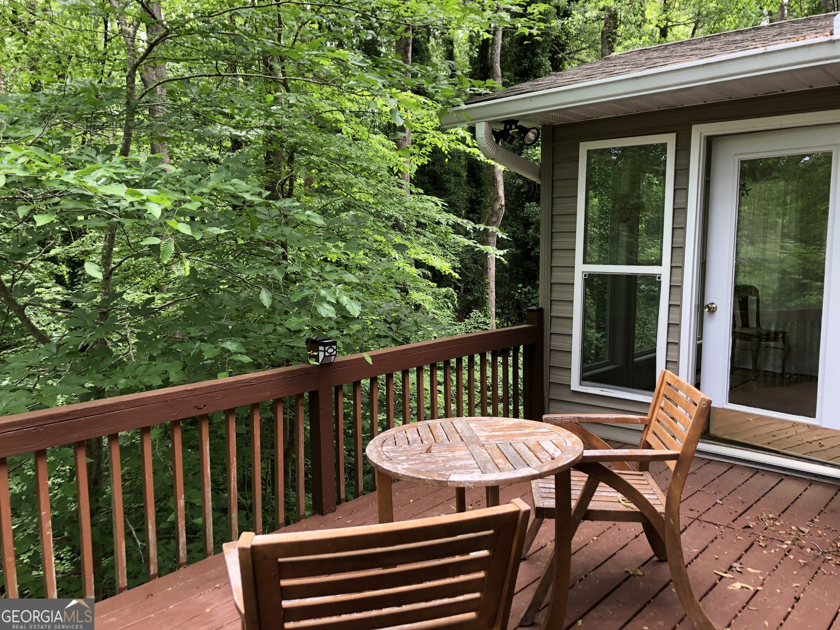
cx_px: 420
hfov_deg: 63.4
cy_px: 315
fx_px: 679
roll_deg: -1.7
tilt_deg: -5.3
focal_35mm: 28
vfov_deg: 49.7
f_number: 1.8
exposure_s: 1/120
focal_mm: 3.99
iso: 40
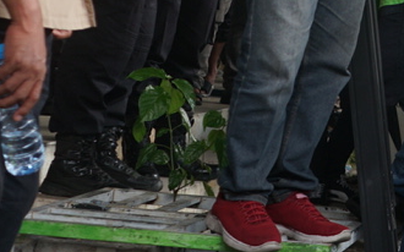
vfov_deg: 8.6
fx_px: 1596
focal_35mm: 145
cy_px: -226
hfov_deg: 14.0
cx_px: 475
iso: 200
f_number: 3.5
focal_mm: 29
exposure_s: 1/200
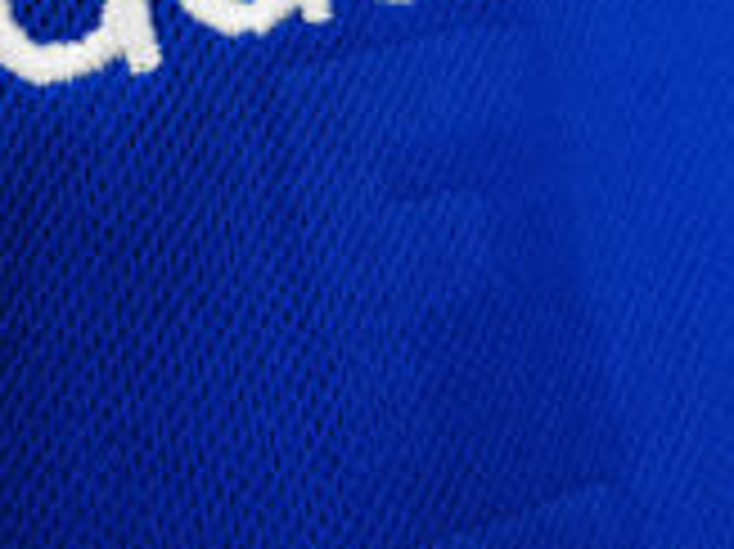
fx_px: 2034
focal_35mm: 96
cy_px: -351
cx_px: -144
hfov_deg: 19.3
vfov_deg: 14.1
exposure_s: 1/60
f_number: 1.8
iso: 100
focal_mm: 5.58
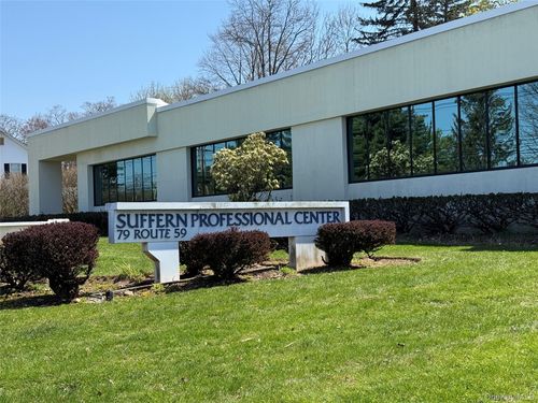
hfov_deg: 39.7
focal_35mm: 48
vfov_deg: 30.3
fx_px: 746
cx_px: 269
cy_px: 202
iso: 80
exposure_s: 1/3226
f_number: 1.78
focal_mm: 6.76
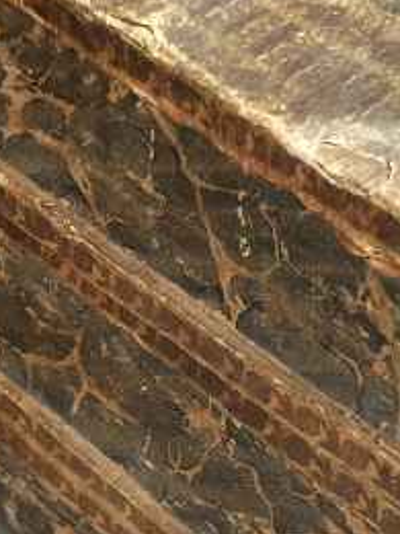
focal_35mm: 120
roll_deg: -5.0
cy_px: 327
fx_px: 1849
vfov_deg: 16.4
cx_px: 144
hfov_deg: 12.3
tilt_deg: -43.7
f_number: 1.6
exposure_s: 1/246
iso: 40
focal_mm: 5.1
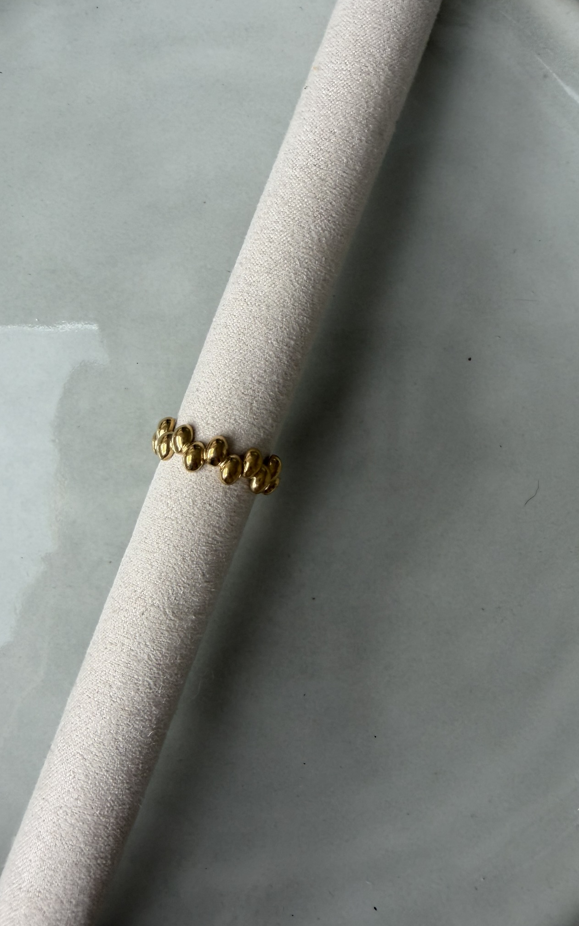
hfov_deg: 44.3
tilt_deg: -87.1
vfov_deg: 66.5
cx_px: 227
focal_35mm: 28
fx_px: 707
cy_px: 465
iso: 50
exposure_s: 1/121
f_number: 2.2
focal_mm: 2.22
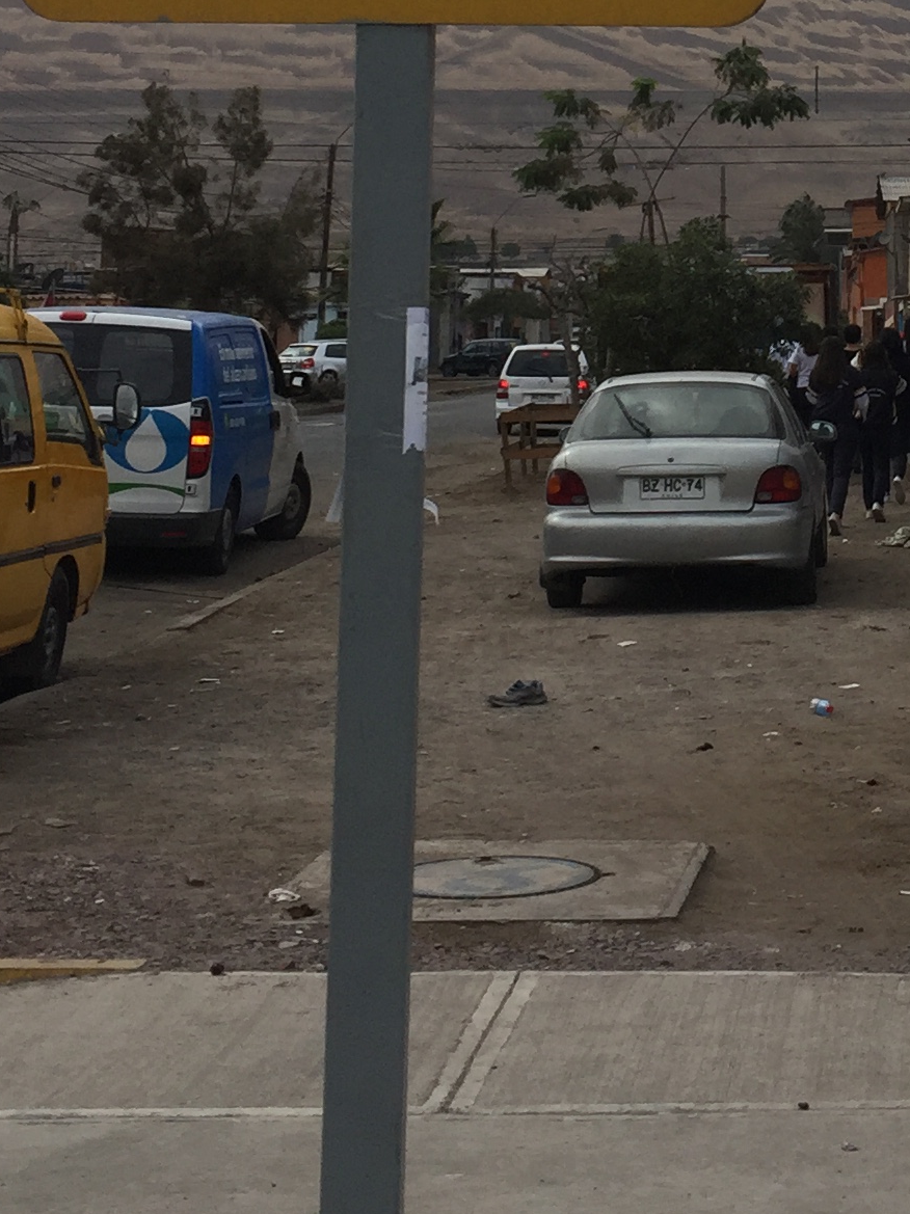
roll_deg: +0.8
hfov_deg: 17.9
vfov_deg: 23.2
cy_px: 31
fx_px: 2841
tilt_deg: +7.8
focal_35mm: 81
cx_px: 825
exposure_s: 1/3049
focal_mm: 4.15
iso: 32
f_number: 2.2
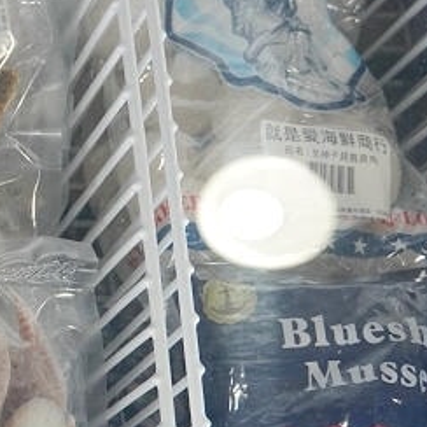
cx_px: -387
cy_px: 184
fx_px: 1633
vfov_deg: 14.9
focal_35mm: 117
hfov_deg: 13.2
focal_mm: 28
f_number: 4
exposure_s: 1/160
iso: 800
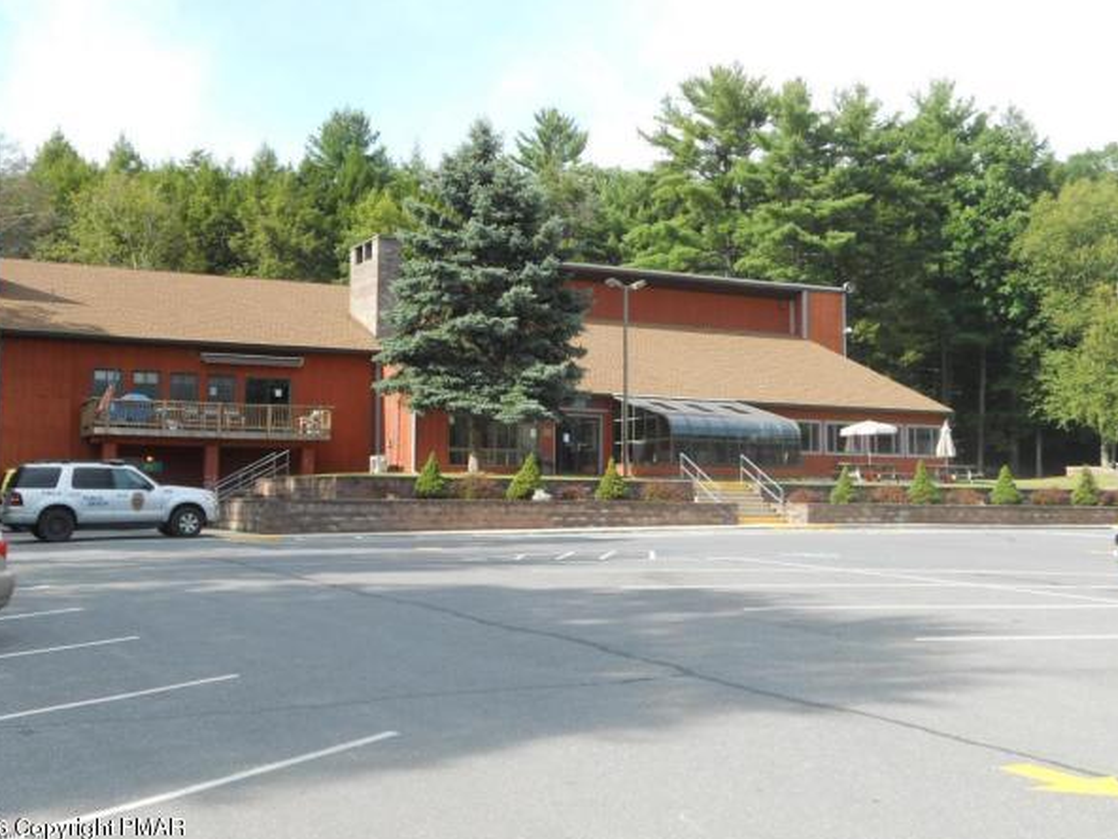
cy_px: 413
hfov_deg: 45.8
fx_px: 1324
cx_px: 532
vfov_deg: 35.1
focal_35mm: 41
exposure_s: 1/320
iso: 80
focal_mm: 6.9
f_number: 3.9
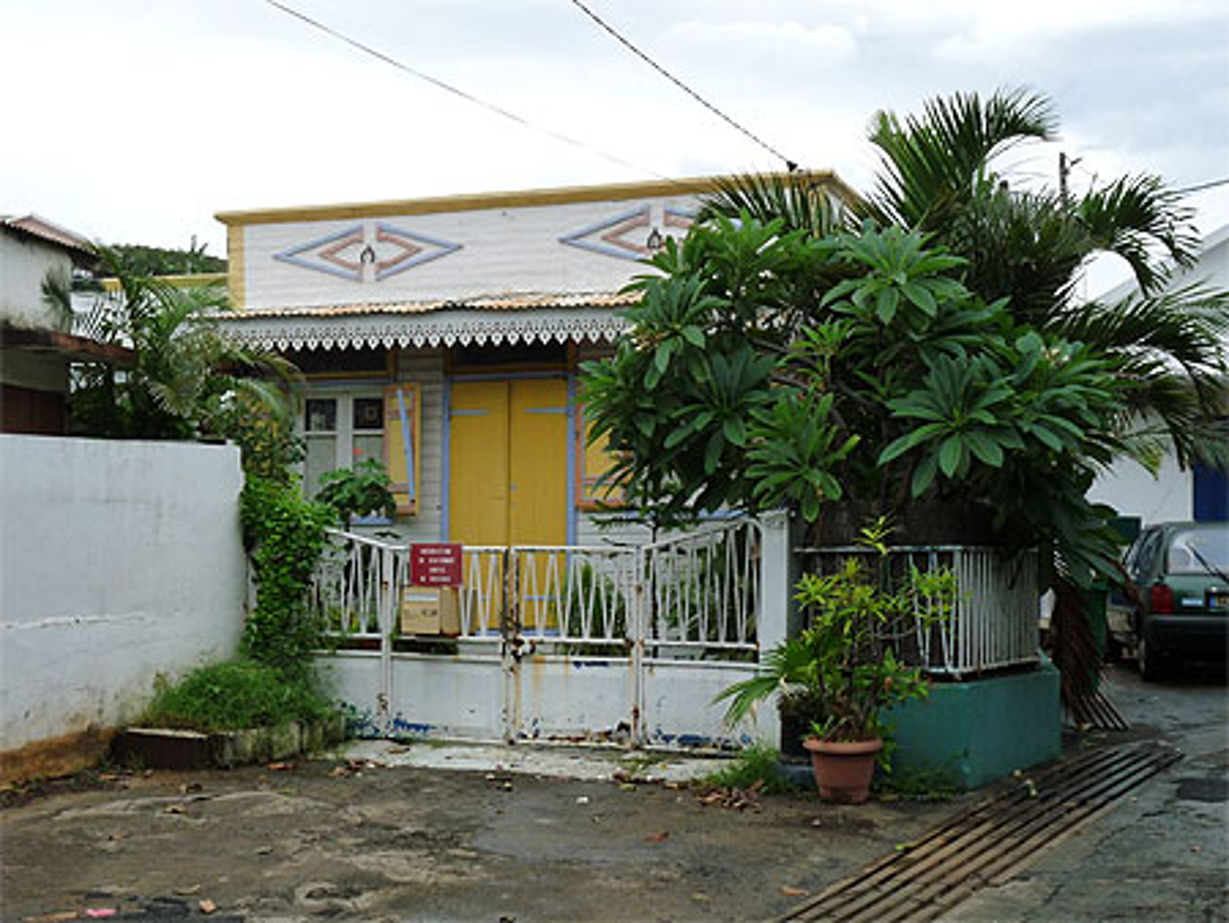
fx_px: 2167
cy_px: 462
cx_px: 614
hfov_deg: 31.7
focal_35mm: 61
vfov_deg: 24.0
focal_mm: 10.8
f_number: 5.6
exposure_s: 1/250
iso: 160
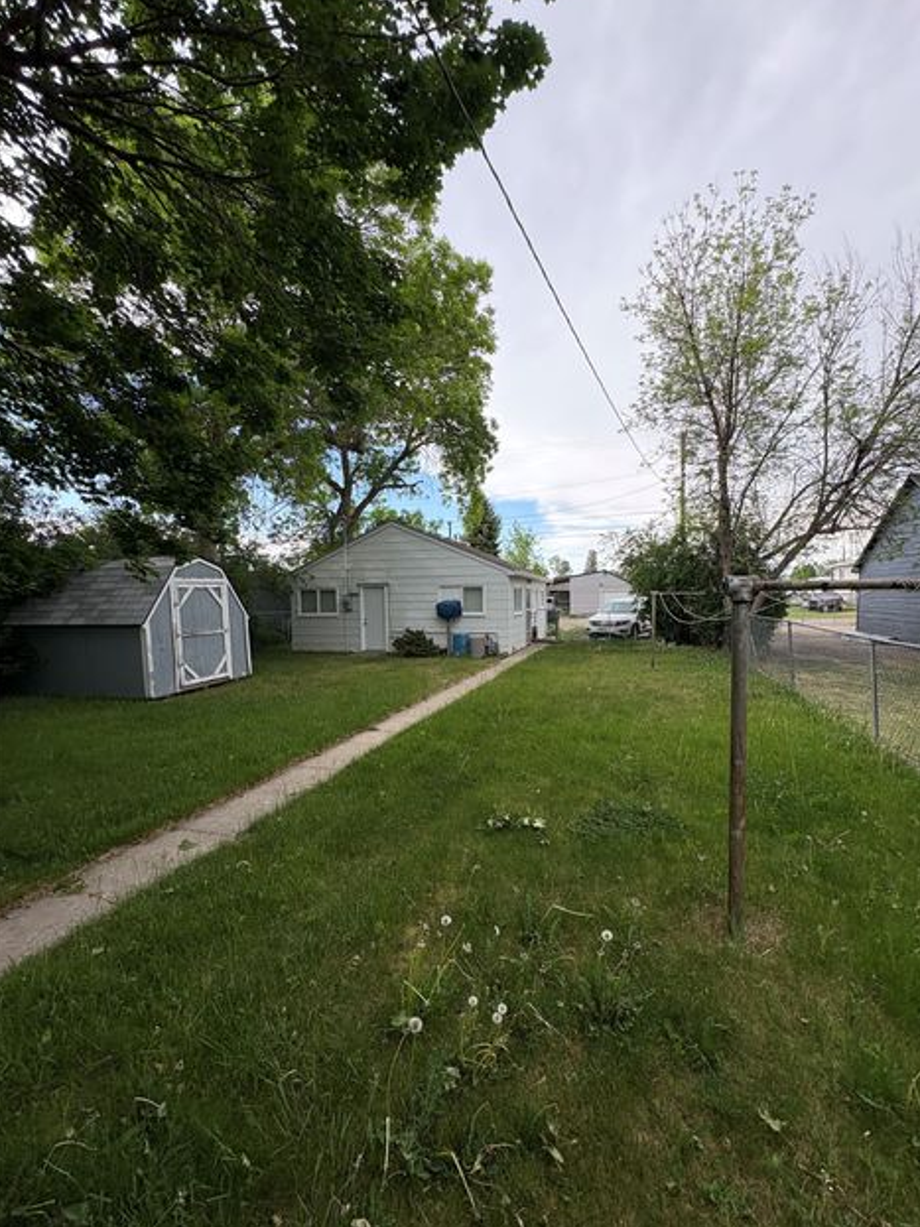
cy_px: 635
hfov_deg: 81.7
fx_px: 532
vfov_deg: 98.1
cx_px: 483
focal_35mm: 15
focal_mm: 2.22
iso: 64
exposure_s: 1/591
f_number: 2.2
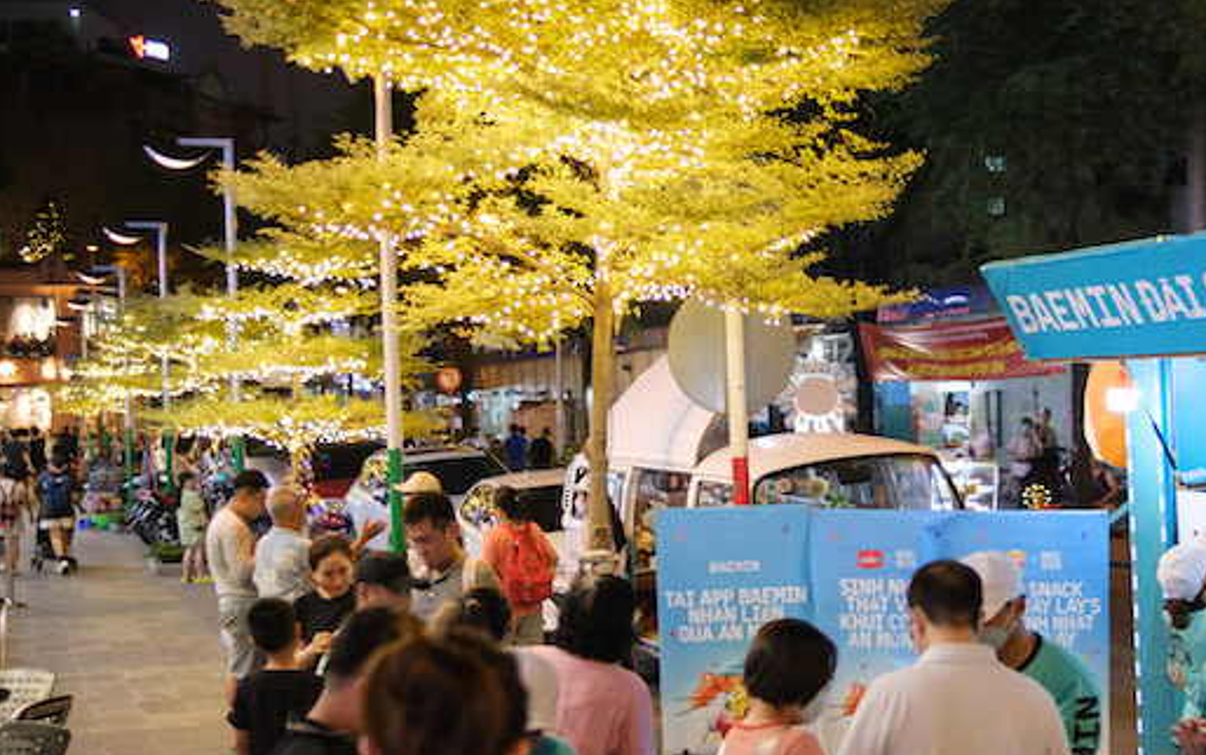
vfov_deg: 24.9
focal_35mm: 52
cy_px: 434
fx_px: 1710
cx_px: 873
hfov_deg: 38.1
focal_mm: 23
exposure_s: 1/125
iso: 1600
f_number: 1.6
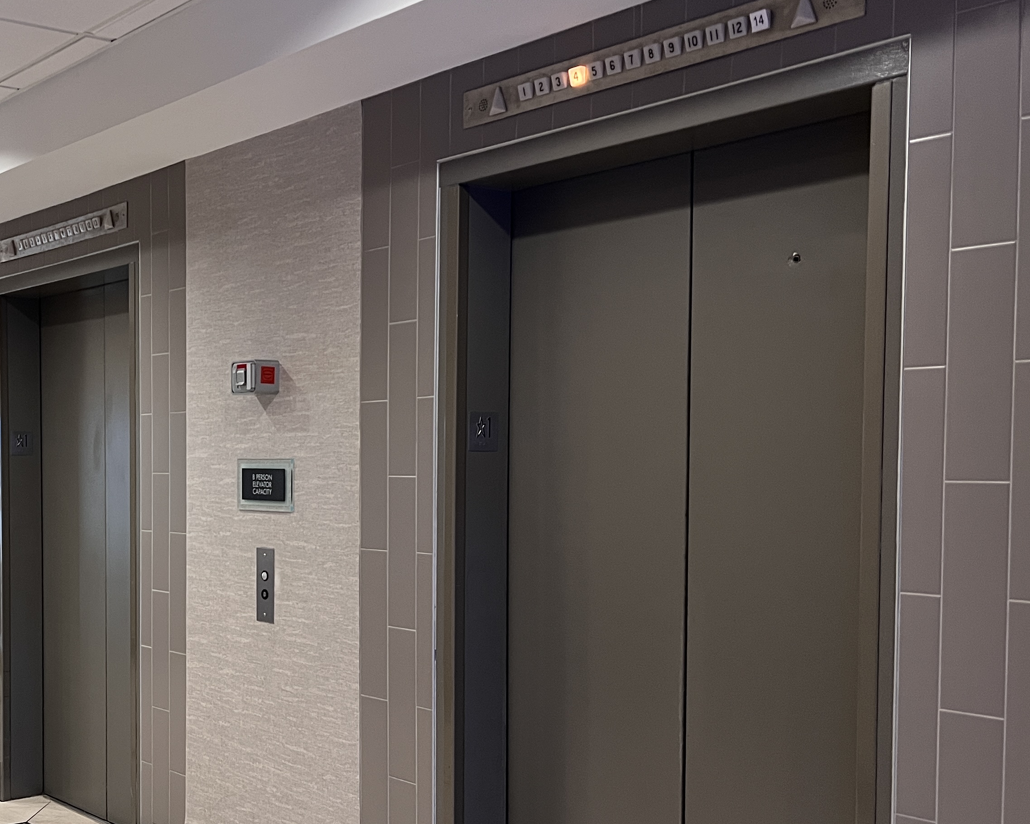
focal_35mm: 45
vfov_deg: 33.3
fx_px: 1372
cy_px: 514
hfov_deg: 39.0
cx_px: 159
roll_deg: +0.8
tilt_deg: -2.6
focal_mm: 5.7
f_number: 1.5
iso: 200
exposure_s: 1/60
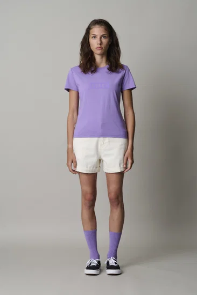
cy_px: 148
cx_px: 98
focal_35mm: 85
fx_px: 699
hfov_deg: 16.1
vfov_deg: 23.9
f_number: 8
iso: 100
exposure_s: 1/125
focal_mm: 85
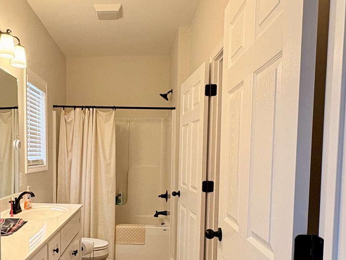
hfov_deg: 81.4
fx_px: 200
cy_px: 148
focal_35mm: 20
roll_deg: -0.2
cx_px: 153
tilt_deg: -3.3
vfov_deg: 65.7
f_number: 2.2
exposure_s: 1/120
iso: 160
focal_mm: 2.22
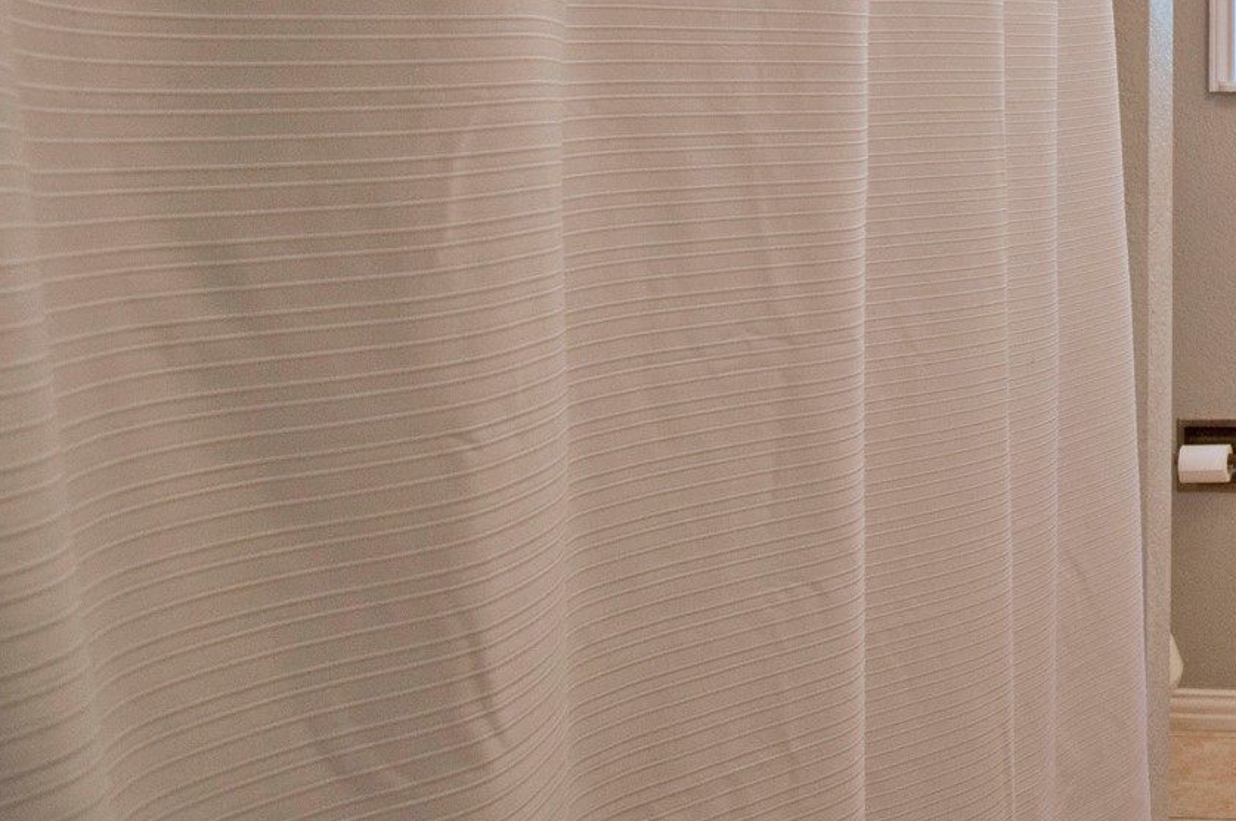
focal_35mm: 39
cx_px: 1485
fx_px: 1337
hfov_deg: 37.5
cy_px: 93
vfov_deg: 32.5
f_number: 5.6
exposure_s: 1/125
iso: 400
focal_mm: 10
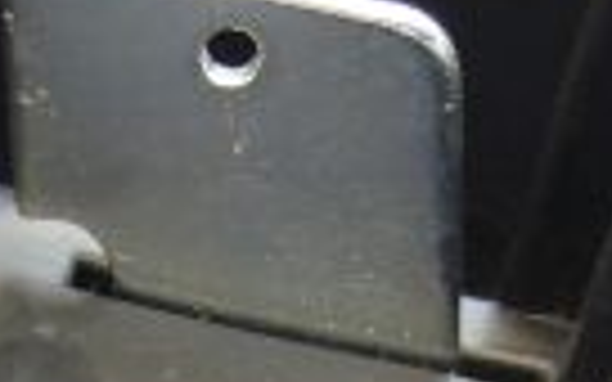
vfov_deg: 9.1
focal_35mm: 140
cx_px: 122
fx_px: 2335
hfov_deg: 14.8
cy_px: 584
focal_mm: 4.6
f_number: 2.8
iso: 80
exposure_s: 1/50
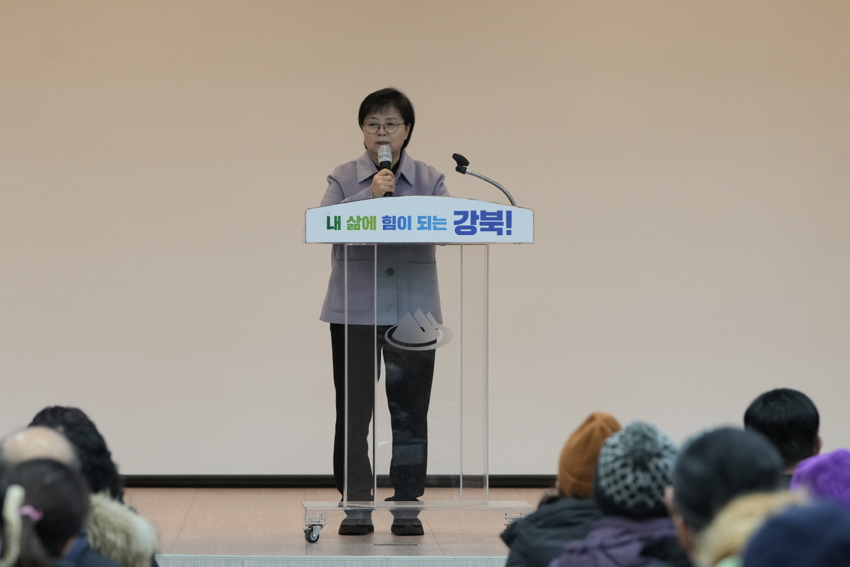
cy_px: 269
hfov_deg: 11.4
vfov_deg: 7.6
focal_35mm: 181
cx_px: 396
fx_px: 4273
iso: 2000
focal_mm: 135
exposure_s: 1/160
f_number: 4
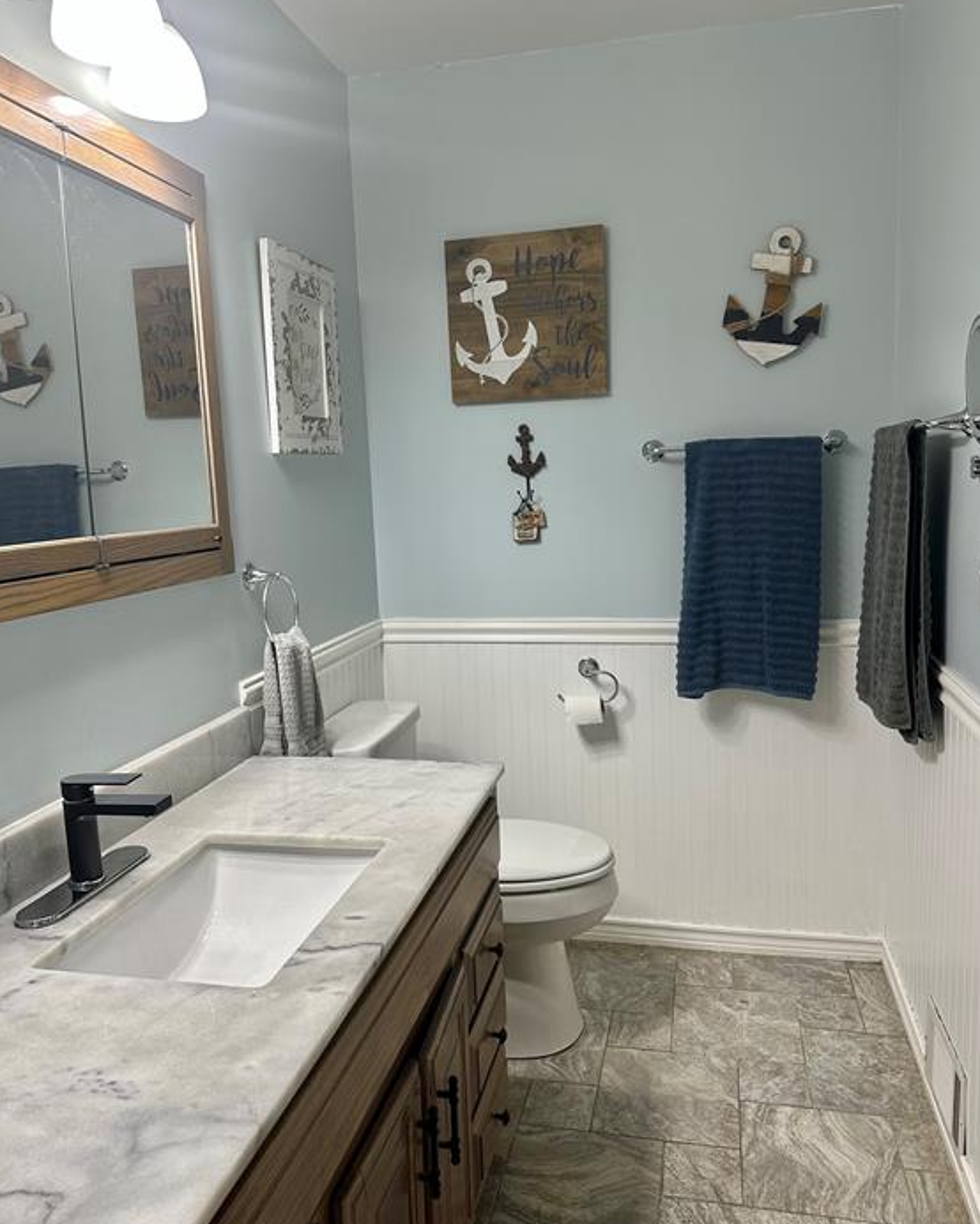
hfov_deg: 55.0
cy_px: 600
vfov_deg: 66.0
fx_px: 942
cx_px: 494
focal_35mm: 26
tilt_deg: -5.9
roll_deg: +1.0
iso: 125
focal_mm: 6.86
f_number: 1.78
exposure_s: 1/120
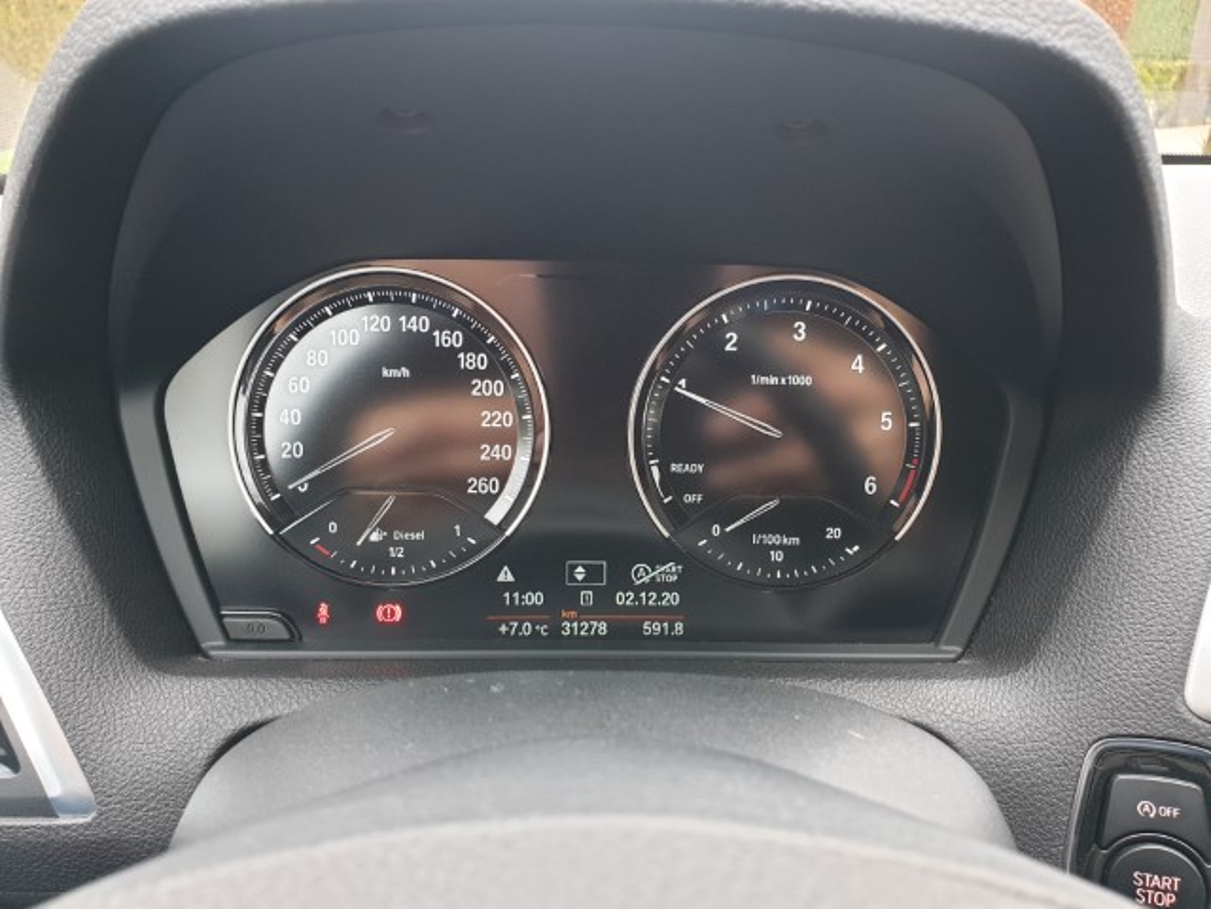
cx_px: 606
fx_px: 910
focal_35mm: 26
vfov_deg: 53.1
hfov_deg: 67.3
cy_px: 454
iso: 250
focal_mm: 4.3
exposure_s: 1/27
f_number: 2.4
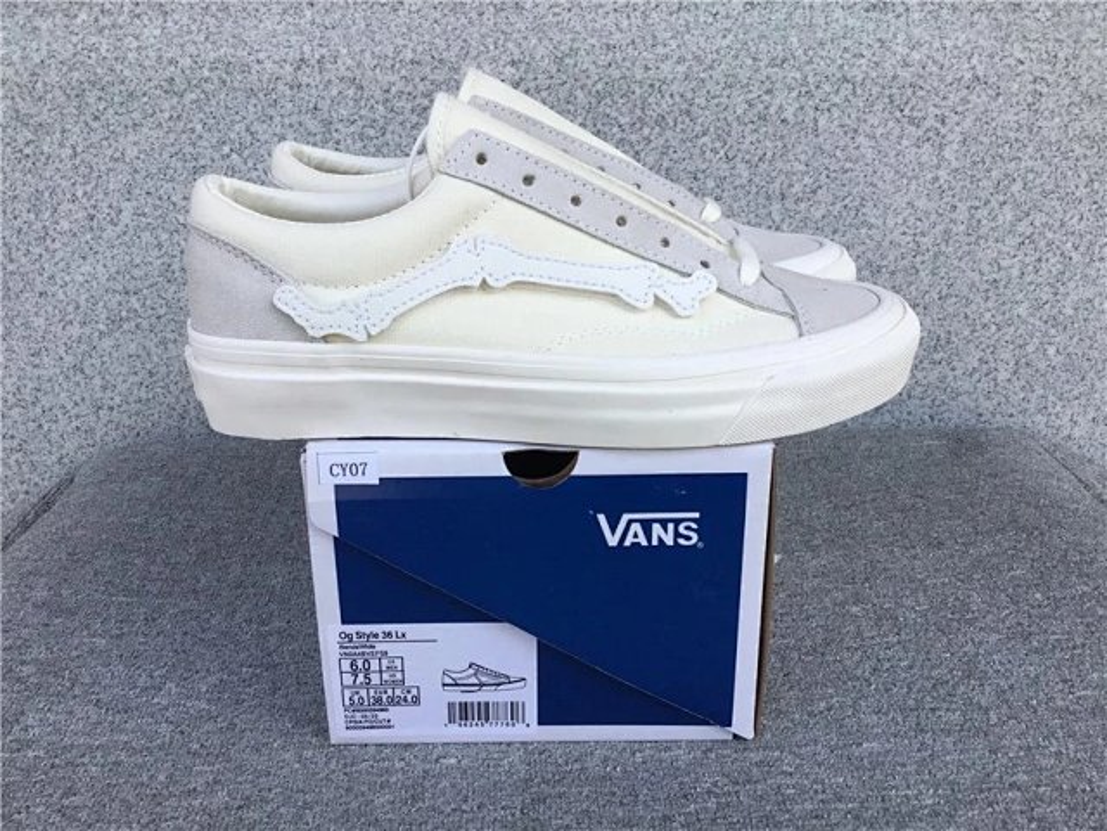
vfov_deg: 45.4
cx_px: 554
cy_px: 416
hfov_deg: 58.4
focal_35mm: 31
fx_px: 991
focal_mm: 3.3
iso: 25
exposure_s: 1/372
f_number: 2.4
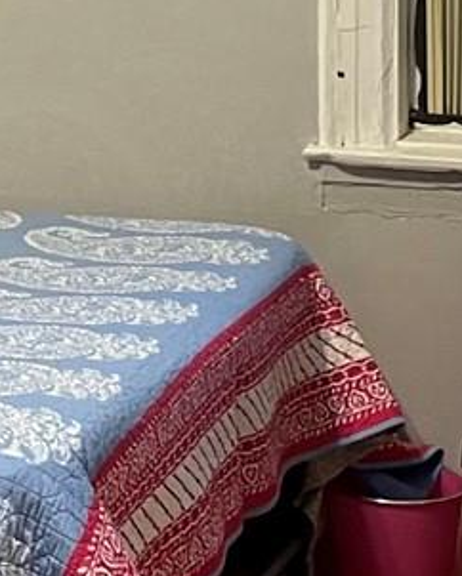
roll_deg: +1.3
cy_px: -42
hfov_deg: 8.8
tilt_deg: -6.5
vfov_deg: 11.1
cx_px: -218
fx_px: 2937
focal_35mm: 172
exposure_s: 1/60
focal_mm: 4.2
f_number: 1.6
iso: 320
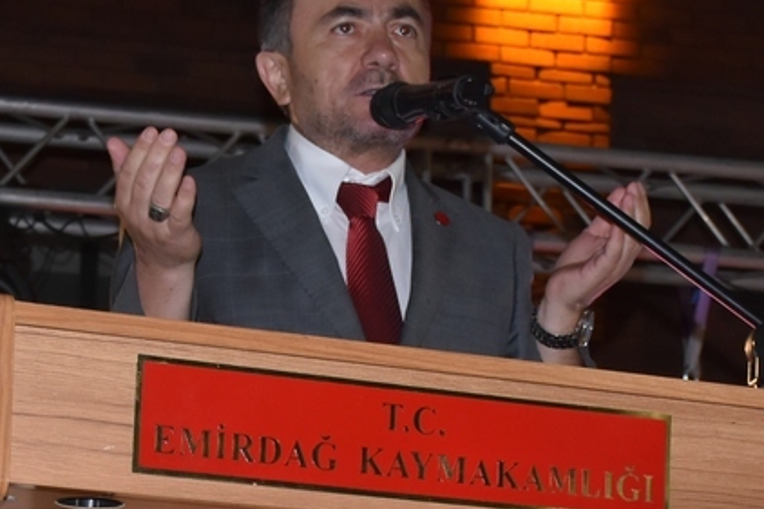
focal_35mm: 131
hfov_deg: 15.7
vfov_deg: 10.4
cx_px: 408
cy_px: 534
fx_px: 2779
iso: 800
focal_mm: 32
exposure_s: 1/100
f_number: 5
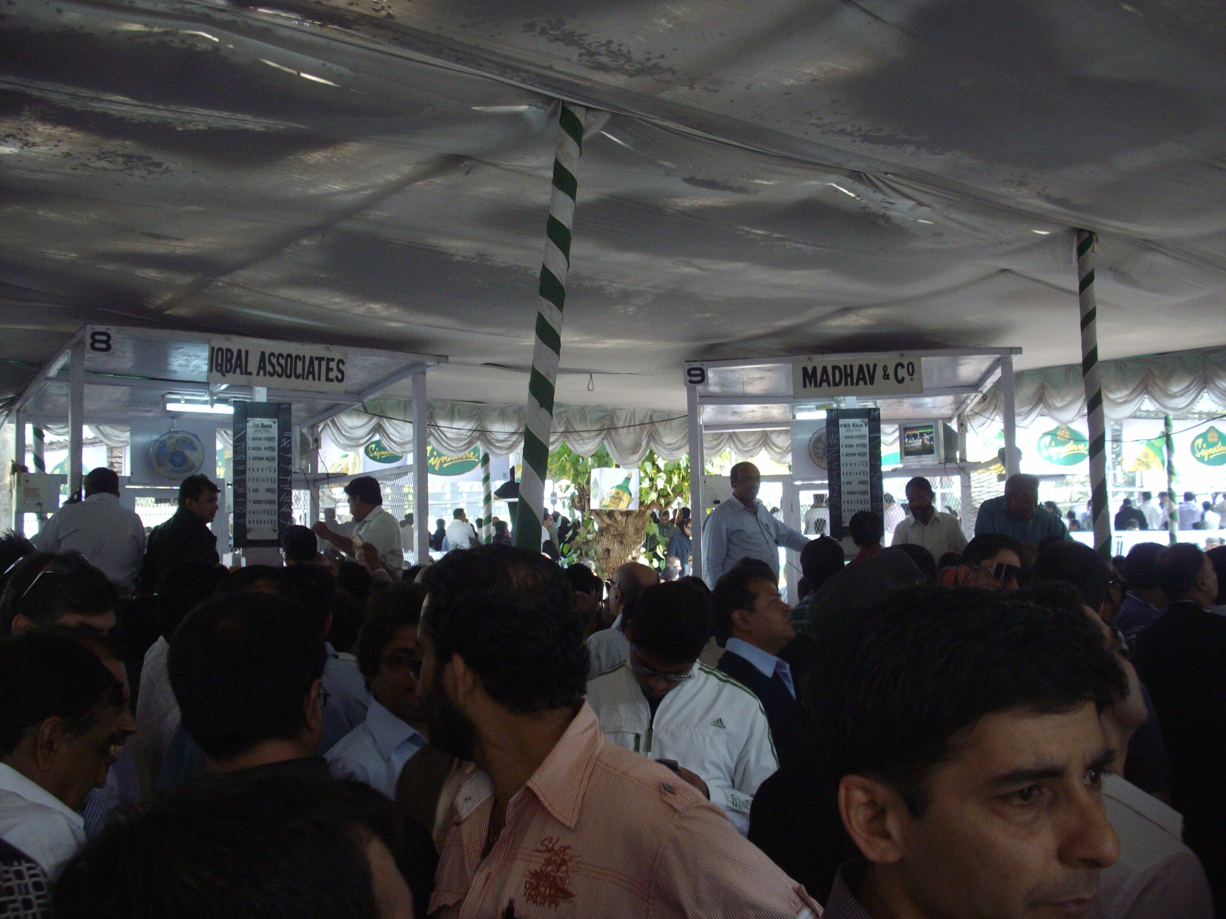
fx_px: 1310
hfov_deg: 50.1
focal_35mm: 37
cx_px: 613
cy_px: 460
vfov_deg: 38.7
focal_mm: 6.2
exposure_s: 1/80
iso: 160
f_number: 2.8
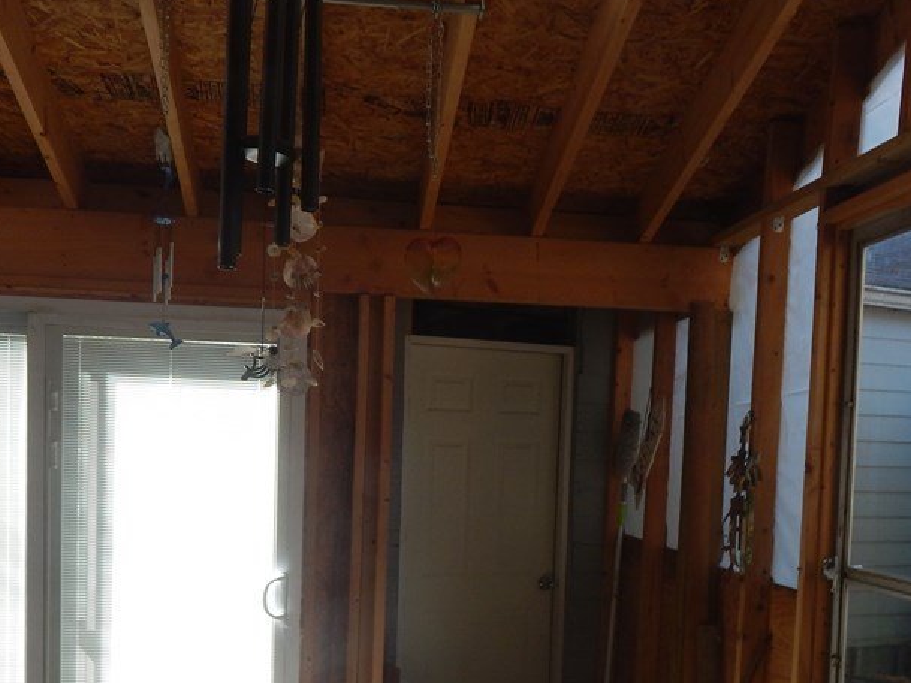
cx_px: 444
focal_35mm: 37
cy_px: 517
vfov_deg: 37.7
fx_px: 974
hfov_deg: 50.1
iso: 125
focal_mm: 4
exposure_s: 1/50
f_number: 3
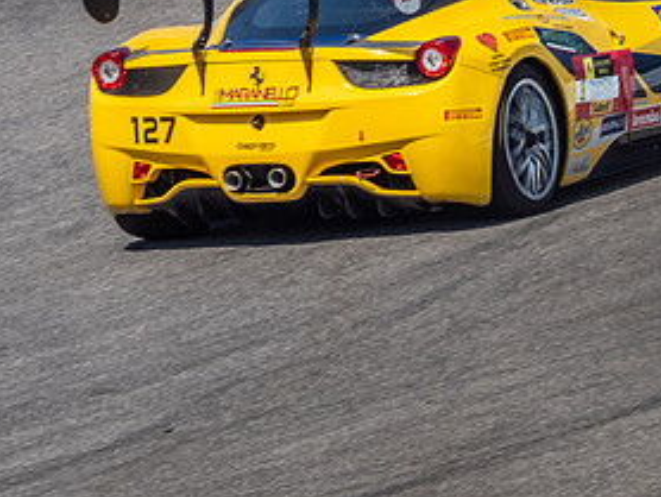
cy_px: 42
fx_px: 23928
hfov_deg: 1.6
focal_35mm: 1252
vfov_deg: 1.2
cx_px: 649
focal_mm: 300
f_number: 14
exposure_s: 1/250
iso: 200
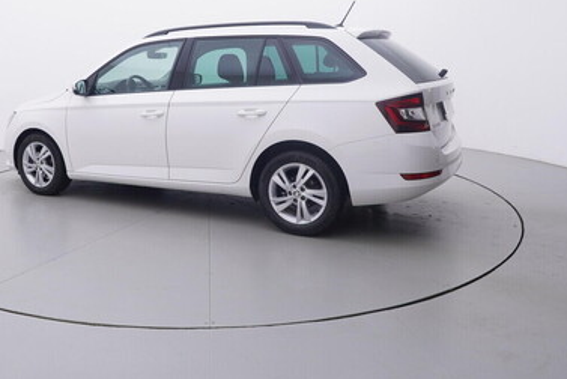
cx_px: 208
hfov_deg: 56.8
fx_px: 516
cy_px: 121
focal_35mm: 33
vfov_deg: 39.8
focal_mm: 15
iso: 200
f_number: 5
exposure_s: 1/80
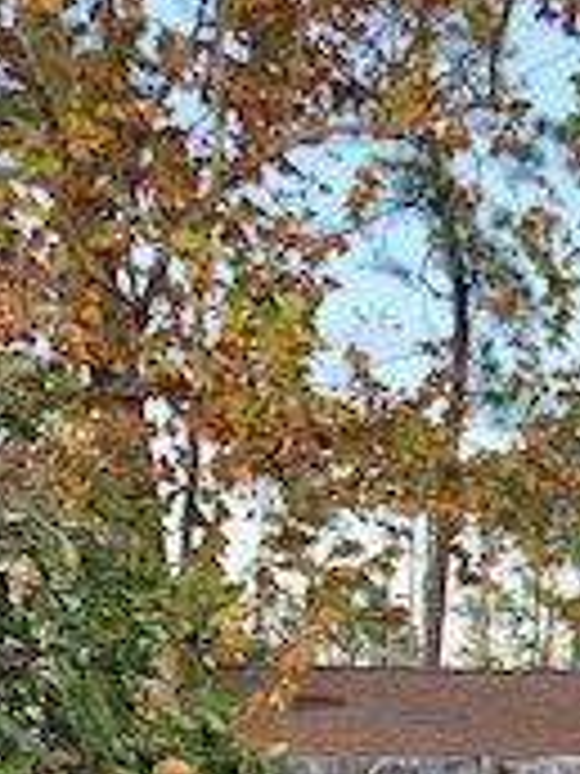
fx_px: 2323
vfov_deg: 17.2
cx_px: 904
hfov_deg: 13.3
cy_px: 1125
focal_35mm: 104
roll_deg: +0.7
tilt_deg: -6.9
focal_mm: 4
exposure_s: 1/120
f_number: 1.8
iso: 25
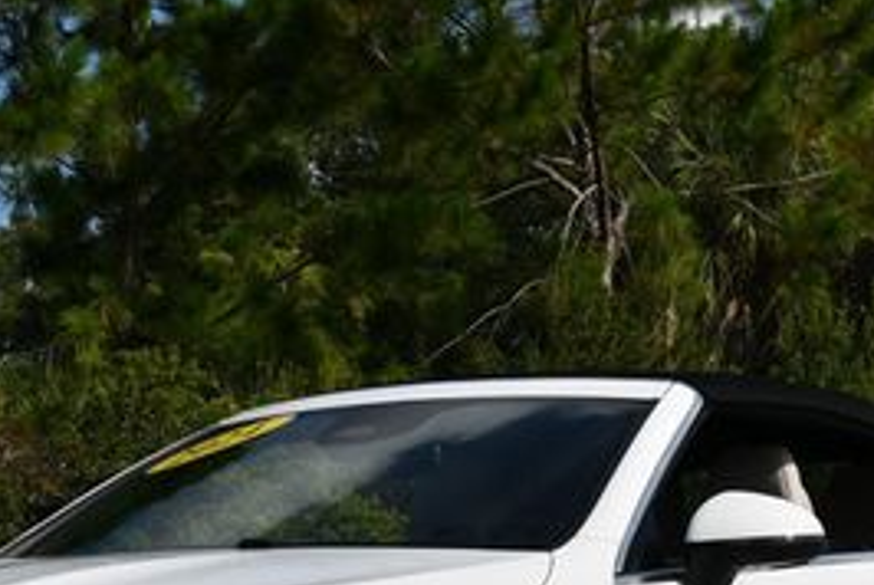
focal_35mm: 125
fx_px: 3038
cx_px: 309
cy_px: 565
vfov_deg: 10.9
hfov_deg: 16.3
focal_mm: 26
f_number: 10
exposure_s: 1/400
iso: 100
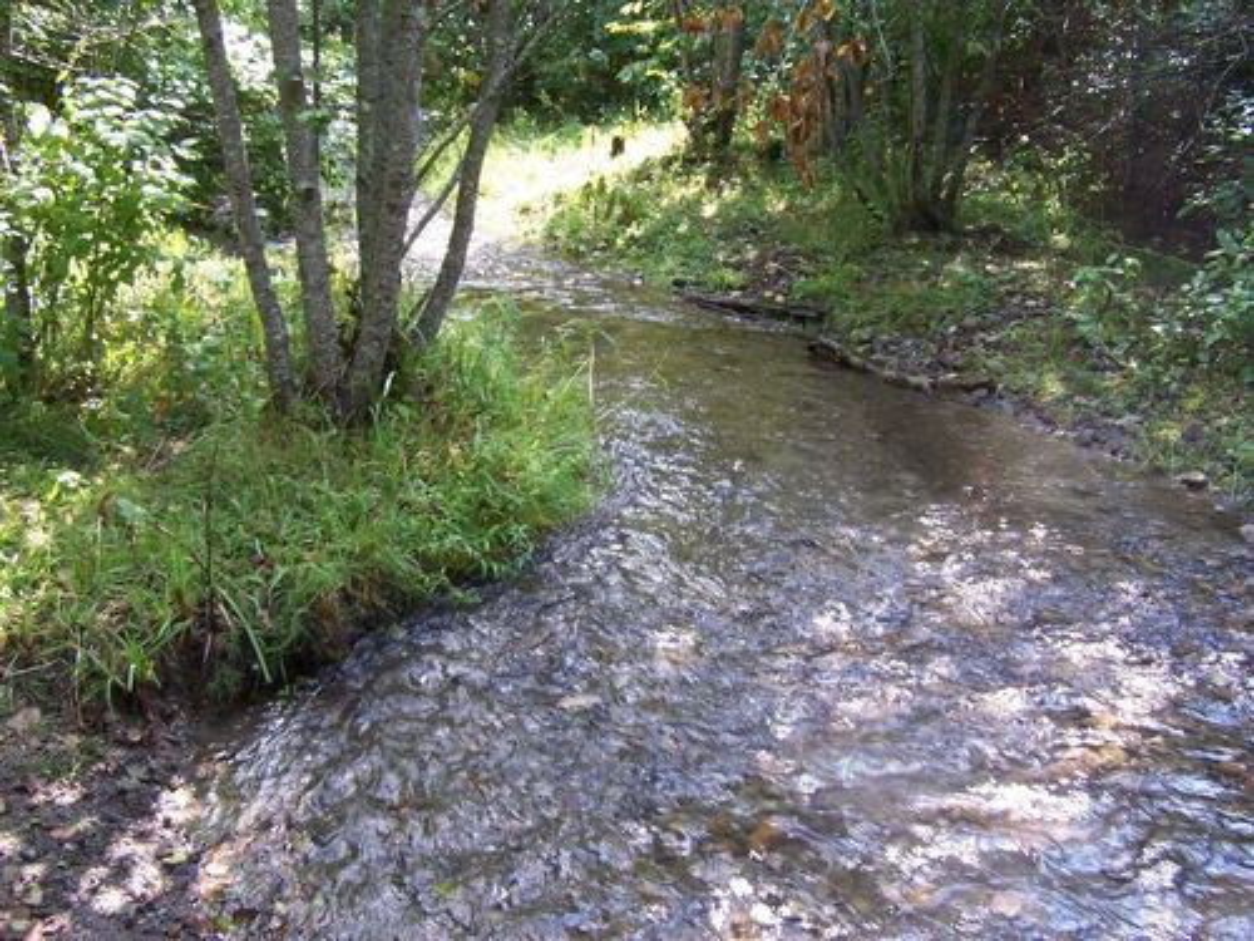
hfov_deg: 49.0
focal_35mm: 38
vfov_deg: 37.7
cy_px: 470
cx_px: 627
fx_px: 1377
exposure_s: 1/60
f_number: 2.8
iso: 80
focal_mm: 6.3
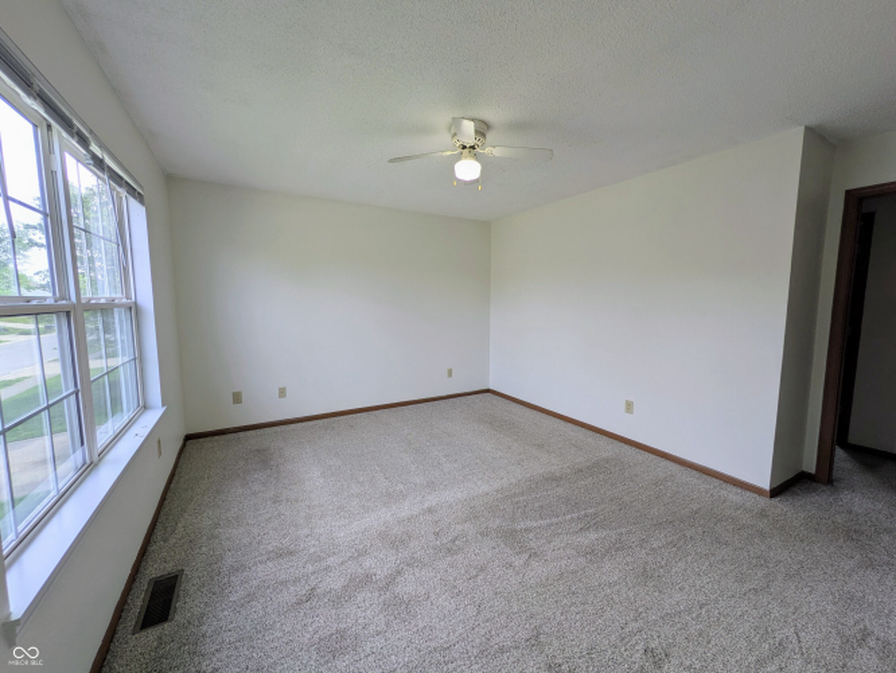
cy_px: 336
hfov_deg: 102.0
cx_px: 448
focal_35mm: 14
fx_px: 363
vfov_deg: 85.7
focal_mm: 1.83
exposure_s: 1/165
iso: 36
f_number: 2.2
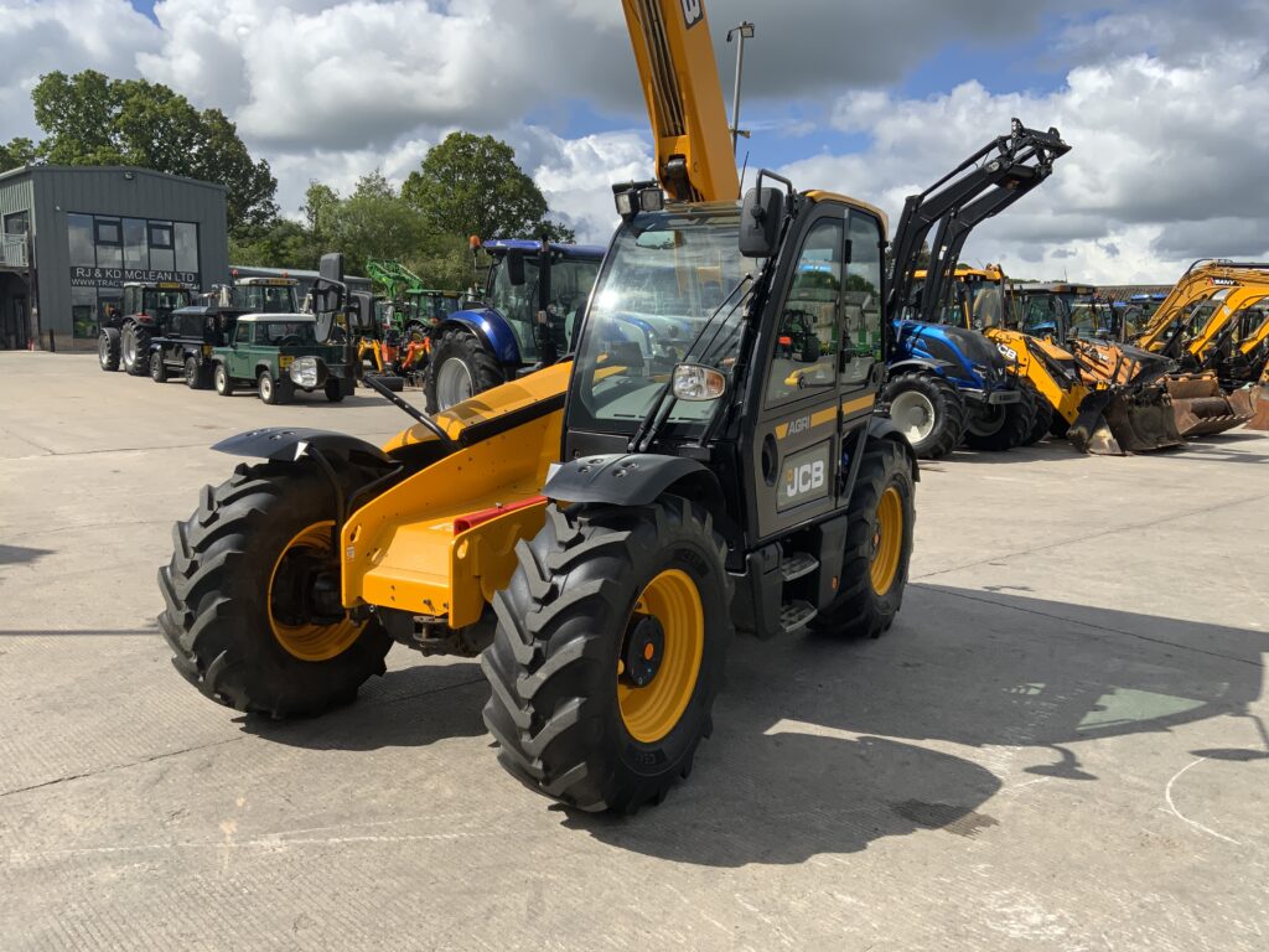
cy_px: 476
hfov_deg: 61.7
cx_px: 634
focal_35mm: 29
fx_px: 1063
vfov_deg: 48.2
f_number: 1.8
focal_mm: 3
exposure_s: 1/2141
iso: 20
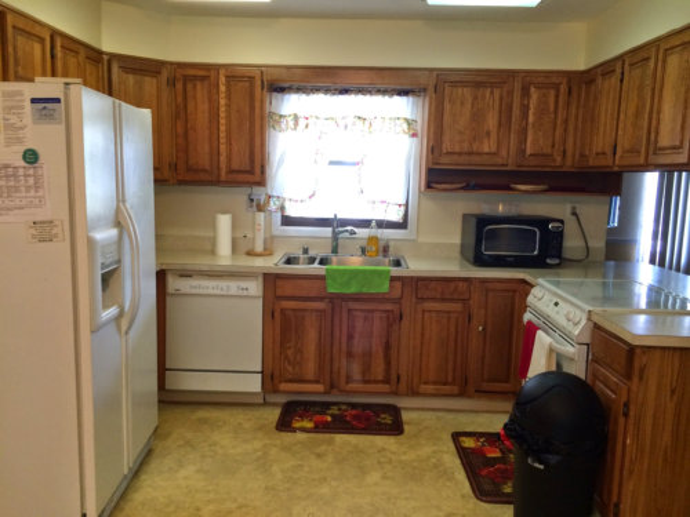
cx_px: 345
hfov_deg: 60.0
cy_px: 258
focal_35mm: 30
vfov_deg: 46.8
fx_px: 598
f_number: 2.2
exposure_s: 1/30
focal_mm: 4.12
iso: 100
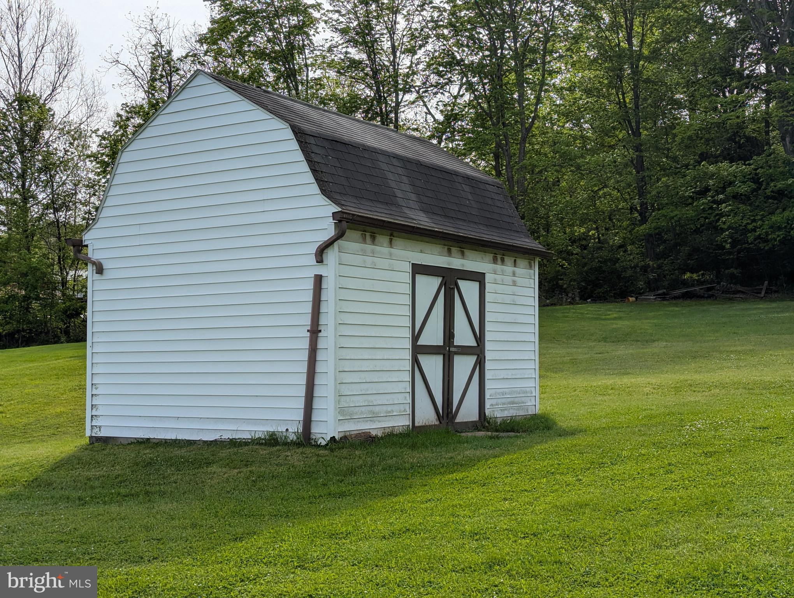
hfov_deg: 39.6
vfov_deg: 30.3
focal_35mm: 48
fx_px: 1103
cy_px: 299
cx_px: 397
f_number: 1.85
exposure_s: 1/3040
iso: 47
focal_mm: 6.81
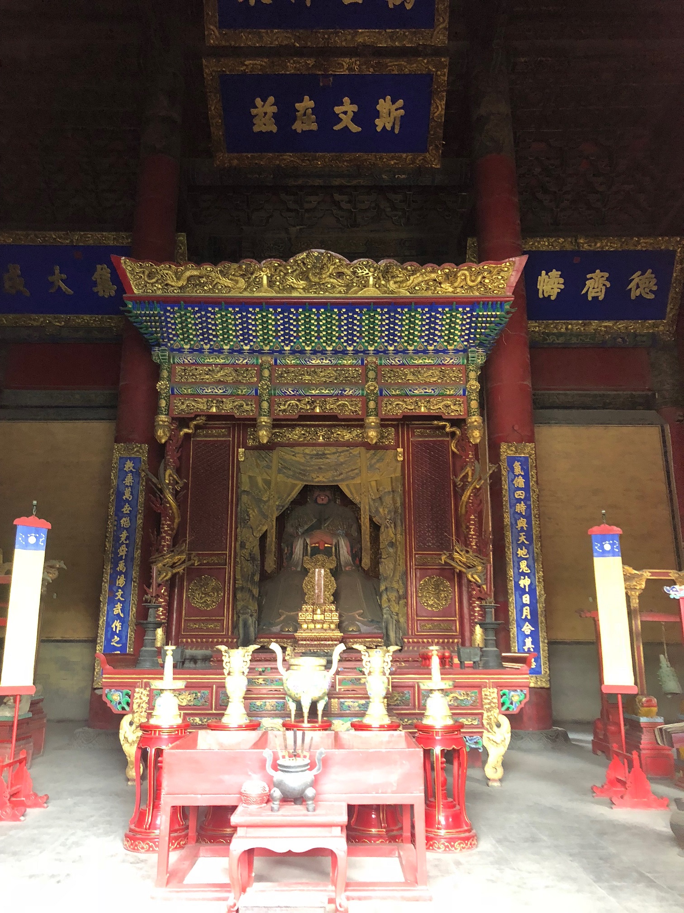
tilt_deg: +15.5
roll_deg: +0.2
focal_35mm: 28
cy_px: 456
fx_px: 738
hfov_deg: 49.7
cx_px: 342
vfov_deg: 63.4
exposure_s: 1/9
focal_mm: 3.99
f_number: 1.8
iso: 100
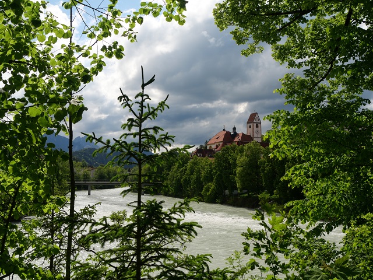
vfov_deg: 37.7
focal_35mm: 38
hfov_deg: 49.0
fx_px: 409
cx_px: 186
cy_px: 140
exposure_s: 1/400
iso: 200
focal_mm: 19
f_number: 7.1
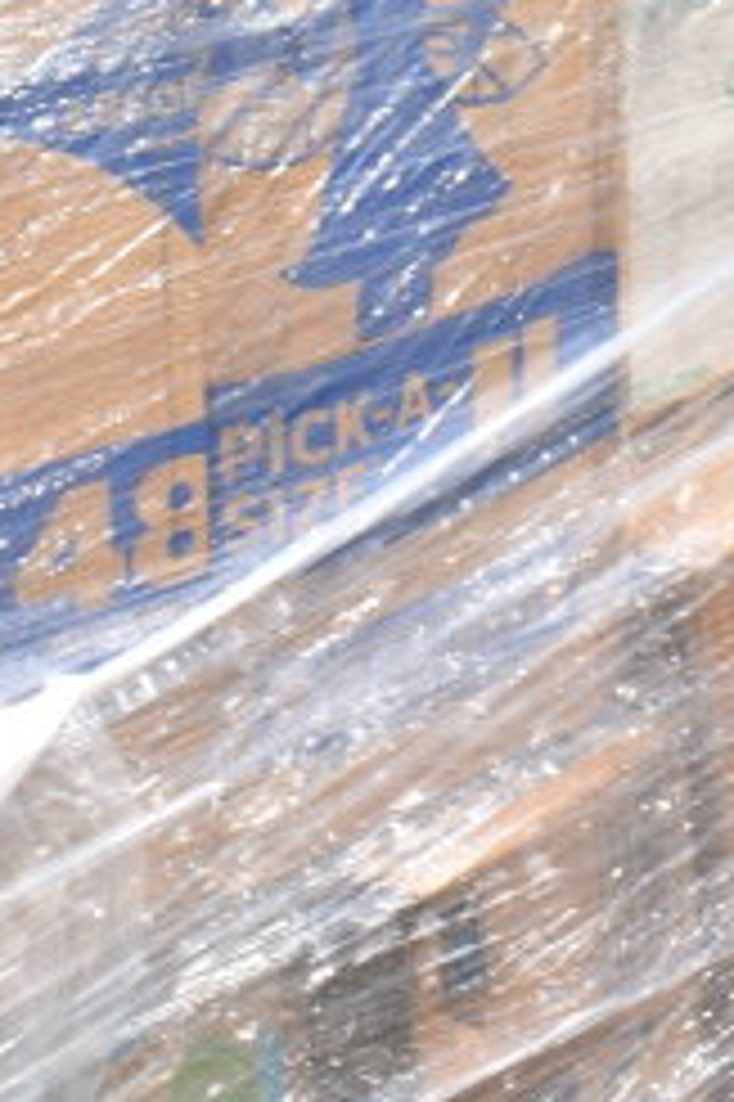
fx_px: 3093
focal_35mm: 101
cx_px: 603
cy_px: -205
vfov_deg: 19.1
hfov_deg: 13.5
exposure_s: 1/320
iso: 200
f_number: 9
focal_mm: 18
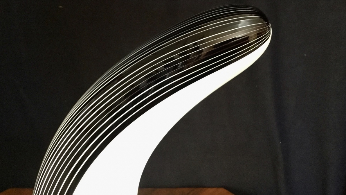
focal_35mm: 34
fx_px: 312
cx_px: 172
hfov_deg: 58.0
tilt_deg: -26.1
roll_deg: +0.2
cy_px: 69
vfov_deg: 34.4
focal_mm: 3.3
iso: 250
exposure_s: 1/17
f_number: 2.4
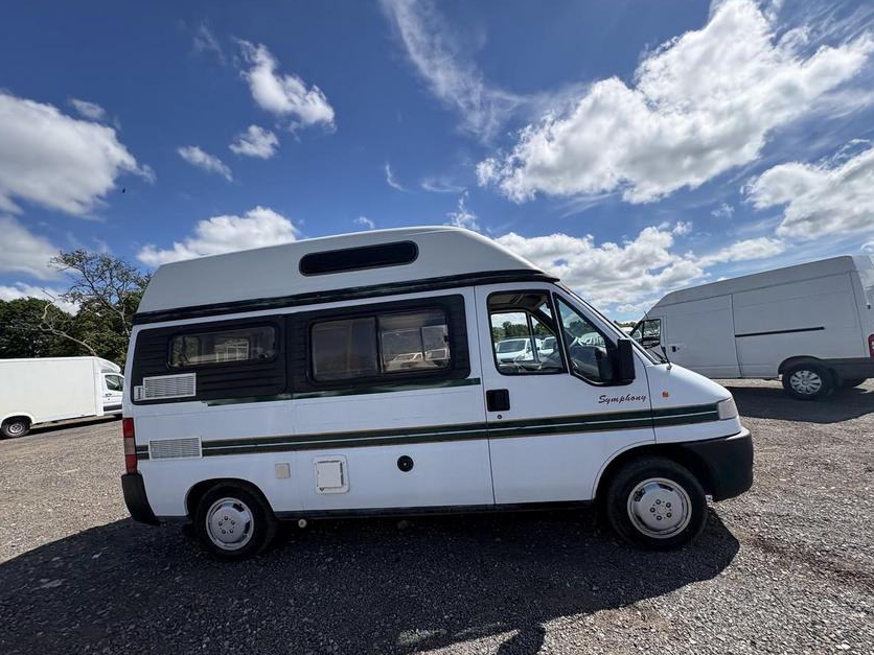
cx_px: 442
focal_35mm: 15
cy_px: 345
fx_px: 379
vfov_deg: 81.7
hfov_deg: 98.2
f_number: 2.2
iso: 50
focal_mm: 2.22
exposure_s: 1/1880
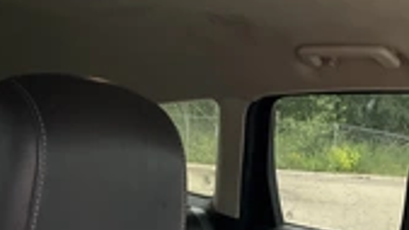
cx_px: 361
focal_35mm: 75
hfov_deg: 27.3
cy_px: 312
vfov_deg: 15.2
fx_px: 813
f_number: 1.8
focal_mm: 3
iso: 64
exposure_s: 1/122
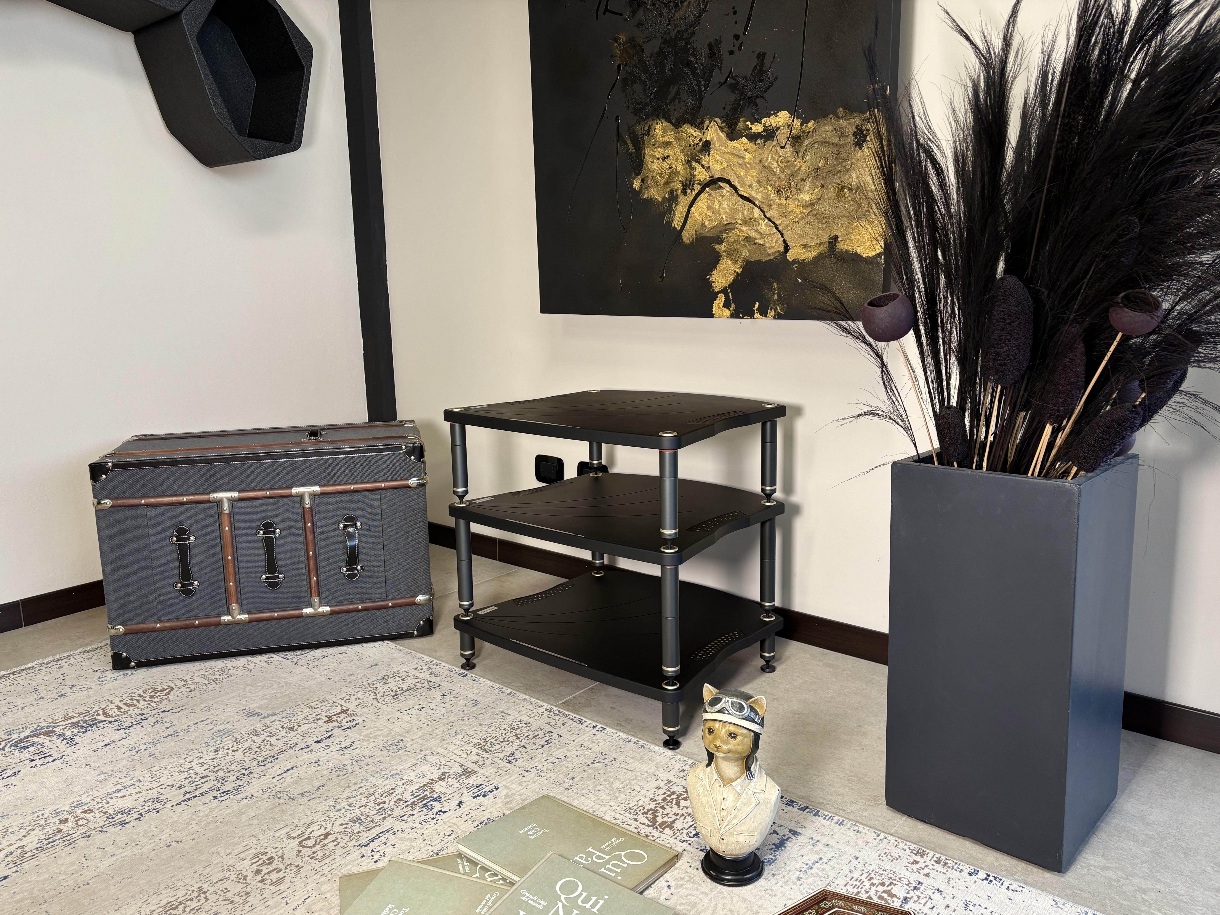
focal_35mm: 26
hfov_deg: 67.3
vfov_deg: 53.1
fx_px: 916
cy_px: 458
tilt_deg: -11.3
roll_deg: +0.9
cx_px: 610
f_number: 1.6
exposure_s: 1/50
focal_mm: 5.96
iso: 64
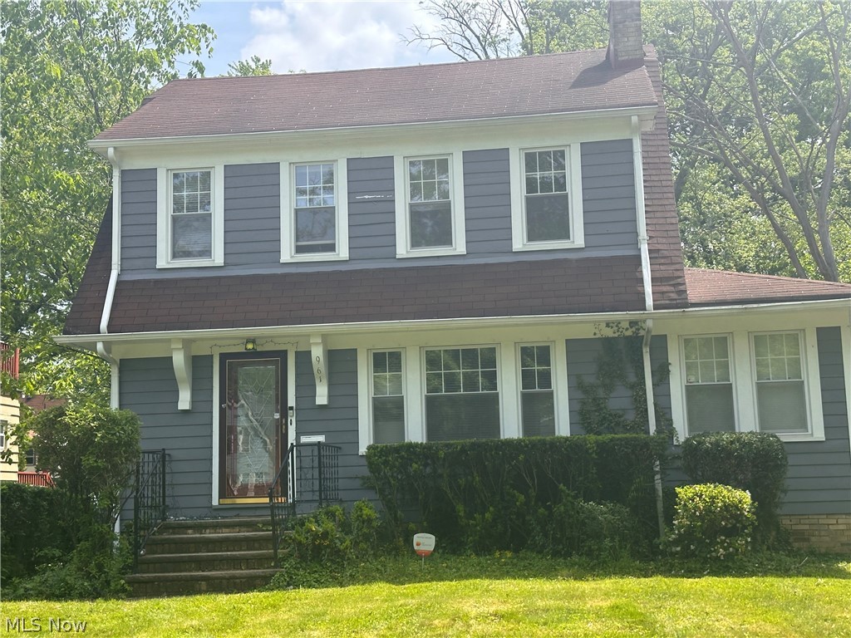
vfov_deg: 30.3
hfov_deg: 39.7
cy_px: 319
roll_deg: +0.0
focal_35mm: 48
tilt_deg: +8.7
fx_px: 1180
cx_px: 426
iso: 64
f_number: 1.78
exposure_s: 1/1953
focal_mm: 6.86
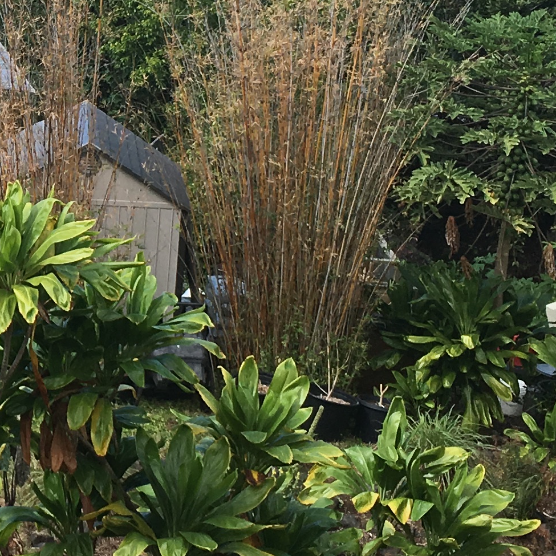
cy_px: 138
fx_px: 1926
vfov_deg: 16.3
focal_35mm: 106
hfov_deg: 15.7
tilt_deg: -19.1
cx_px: -135
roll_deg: -0.4
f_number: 2.2
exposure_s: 1/950
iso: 25
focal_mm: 4.15
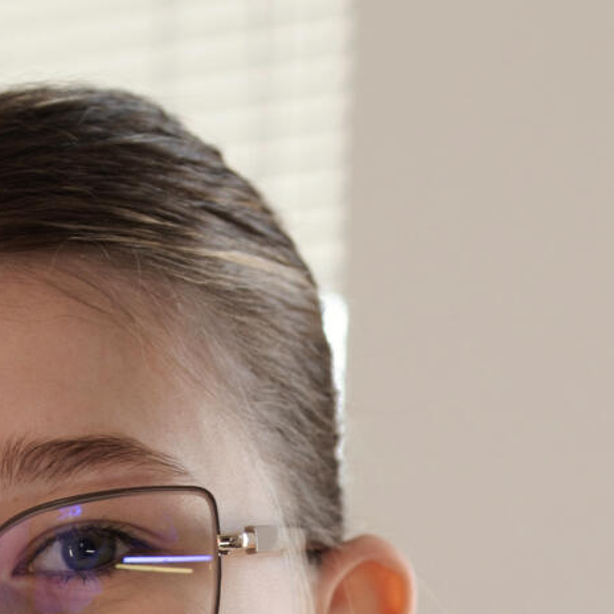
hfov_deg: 10.6
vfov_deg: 9.4
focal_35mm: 164
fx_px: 3291
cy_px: 1511
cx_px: 22
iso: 160
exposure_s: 1/80
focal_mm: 35
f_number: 3.2
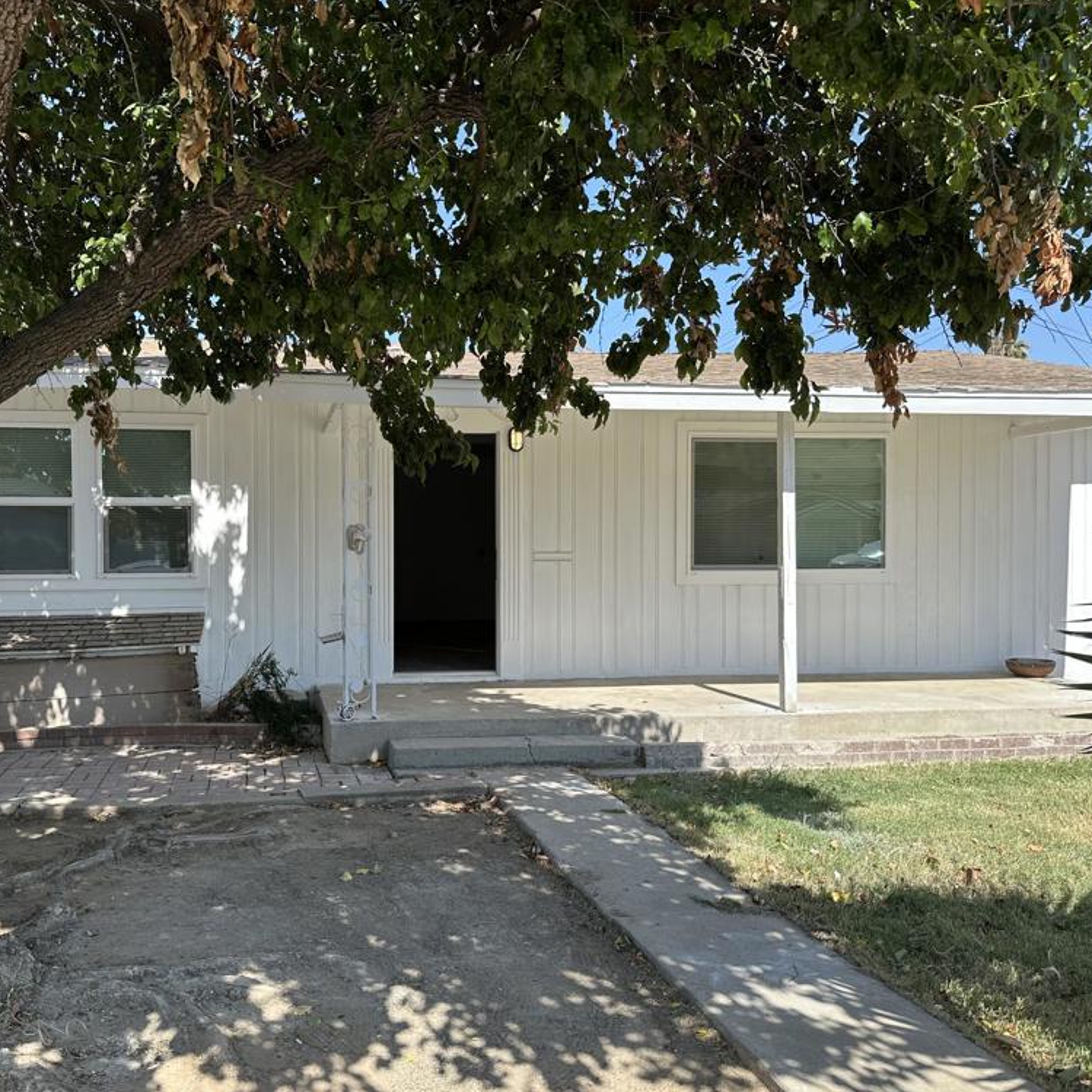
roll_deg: -1.6
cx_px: 414
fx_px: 1035
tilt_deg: -2.1
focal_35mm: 29
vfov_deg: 55.6
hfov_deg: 55.0
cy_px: 557
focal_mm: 6.86
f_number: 1.78
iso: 80
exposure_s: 1/1779
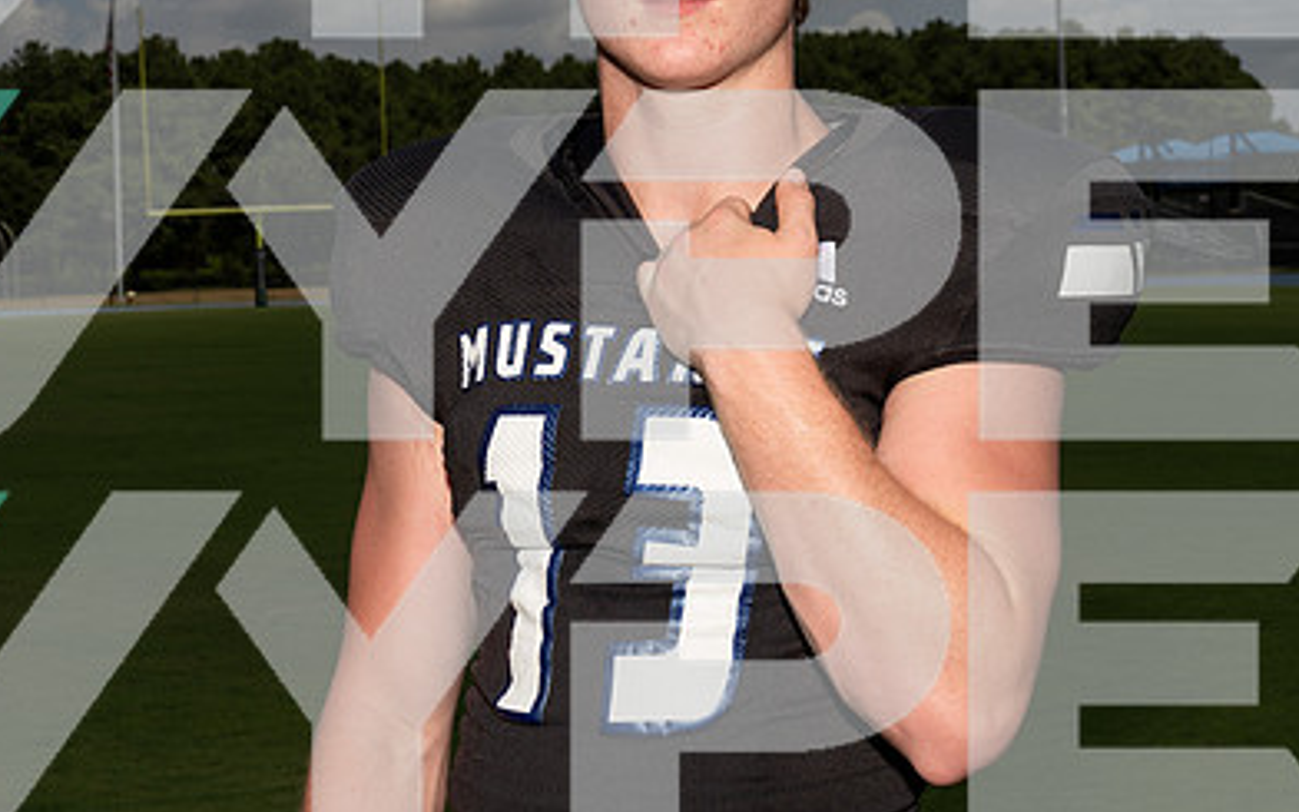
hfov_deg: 21.8
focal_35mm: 95
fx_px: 3363
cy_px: 267
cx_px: 517
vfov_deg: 13.7
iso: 100
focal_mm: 63
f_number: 14
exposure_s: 1/250
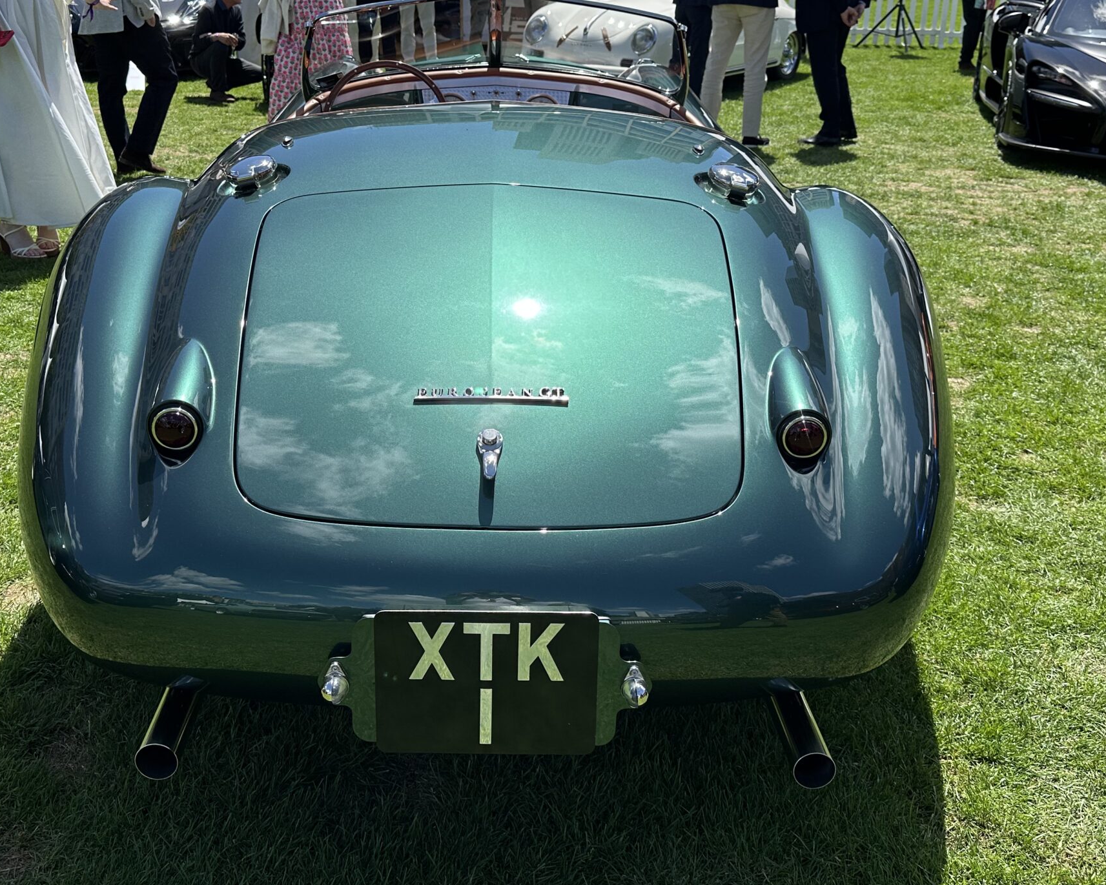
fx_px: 1146
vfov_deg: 42.0
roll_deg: +0.2
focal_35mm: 35
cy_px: 341
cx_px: 499
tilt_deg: -17.9
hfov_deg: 51.4
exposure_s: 1/3472
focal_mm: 6.86
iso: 80
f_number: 1.78
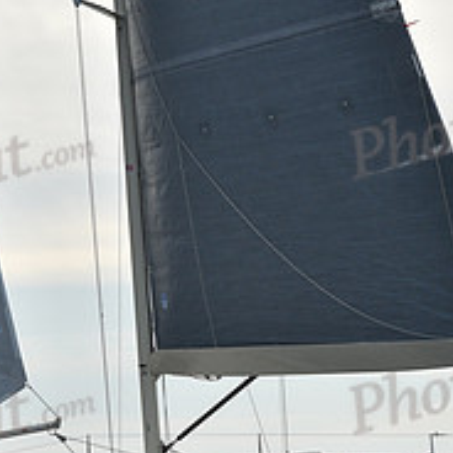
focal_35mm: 188
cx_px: 224
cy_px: 277
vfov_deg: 9.3
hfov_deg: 9.3
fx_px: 2783
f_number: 8
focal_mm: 70
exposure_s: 1/1000
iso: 320
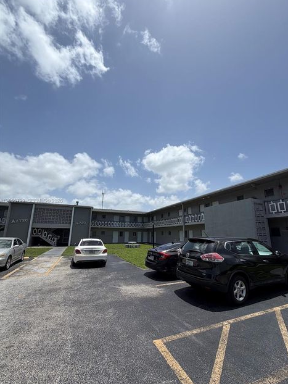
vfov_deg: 98.1
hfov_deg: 81.7
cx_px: 153
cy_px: 201
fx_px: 166
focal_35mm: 15
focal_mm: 2.22
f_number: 2.2
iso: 20
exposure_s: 1/1464
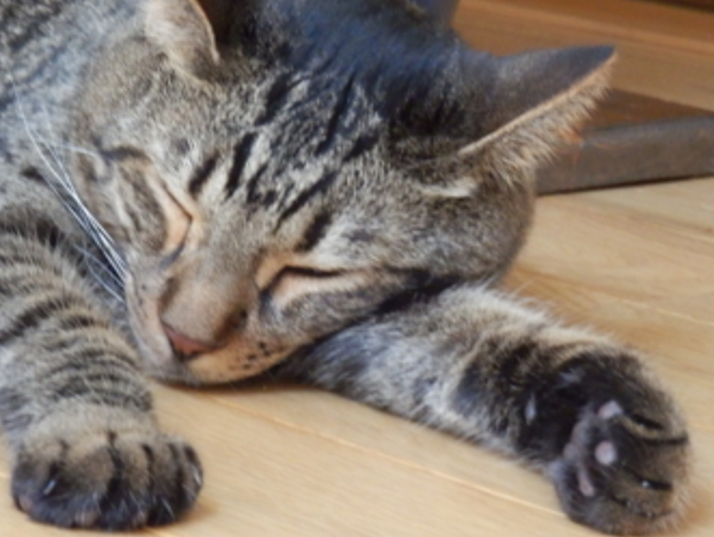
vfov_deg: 8.8
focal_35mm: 169
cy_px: 280
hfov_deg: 11.7
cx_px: 328
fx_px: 3490
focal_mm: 25.1
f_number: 5.4
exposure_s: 1/15
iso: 1250
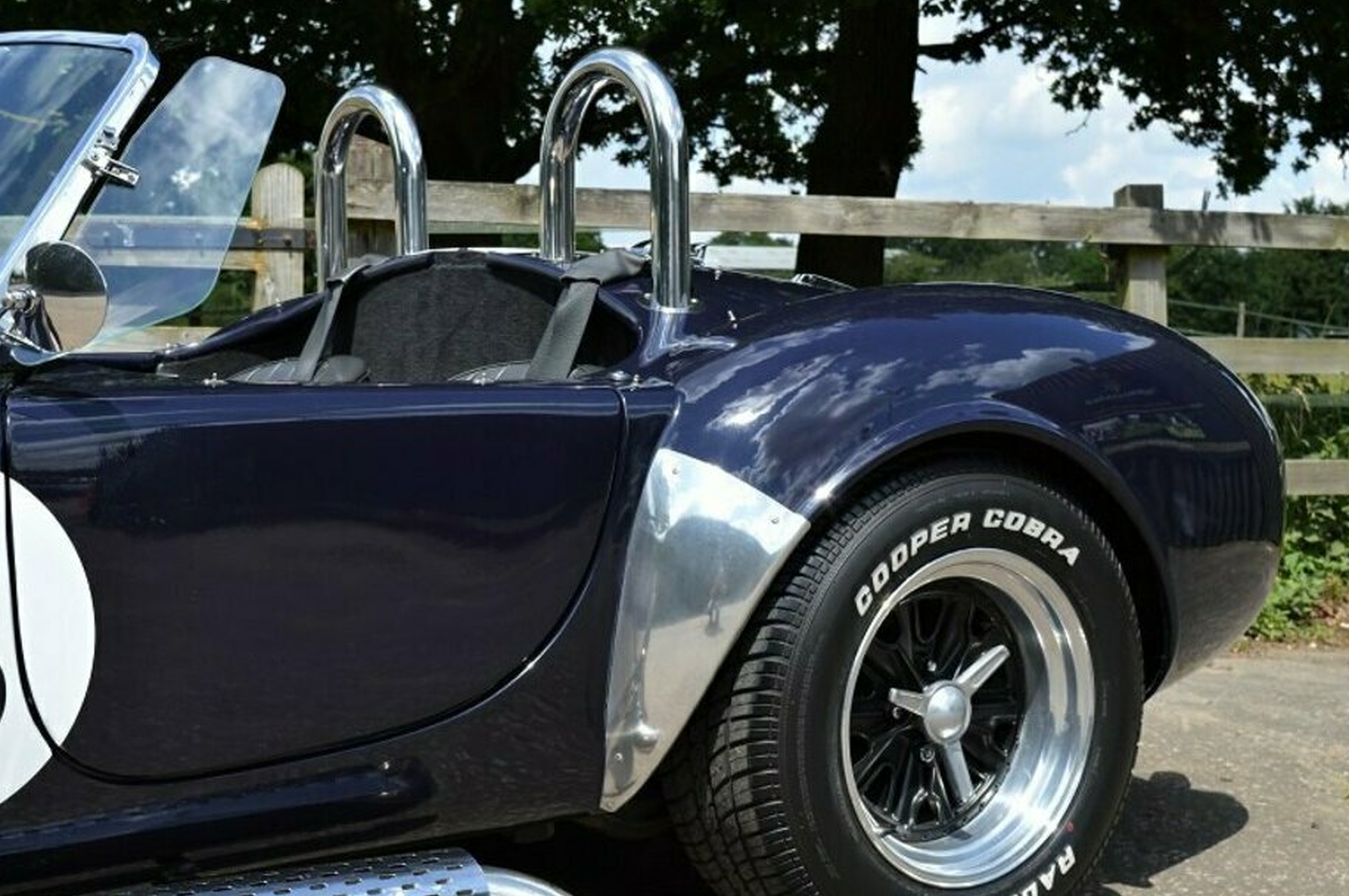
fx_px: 2208
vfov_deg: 22.9
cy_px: 463
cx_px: 519
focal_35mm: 59
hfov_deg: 33.8
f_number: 7.1
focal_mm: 30
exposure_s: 1/200
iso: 100
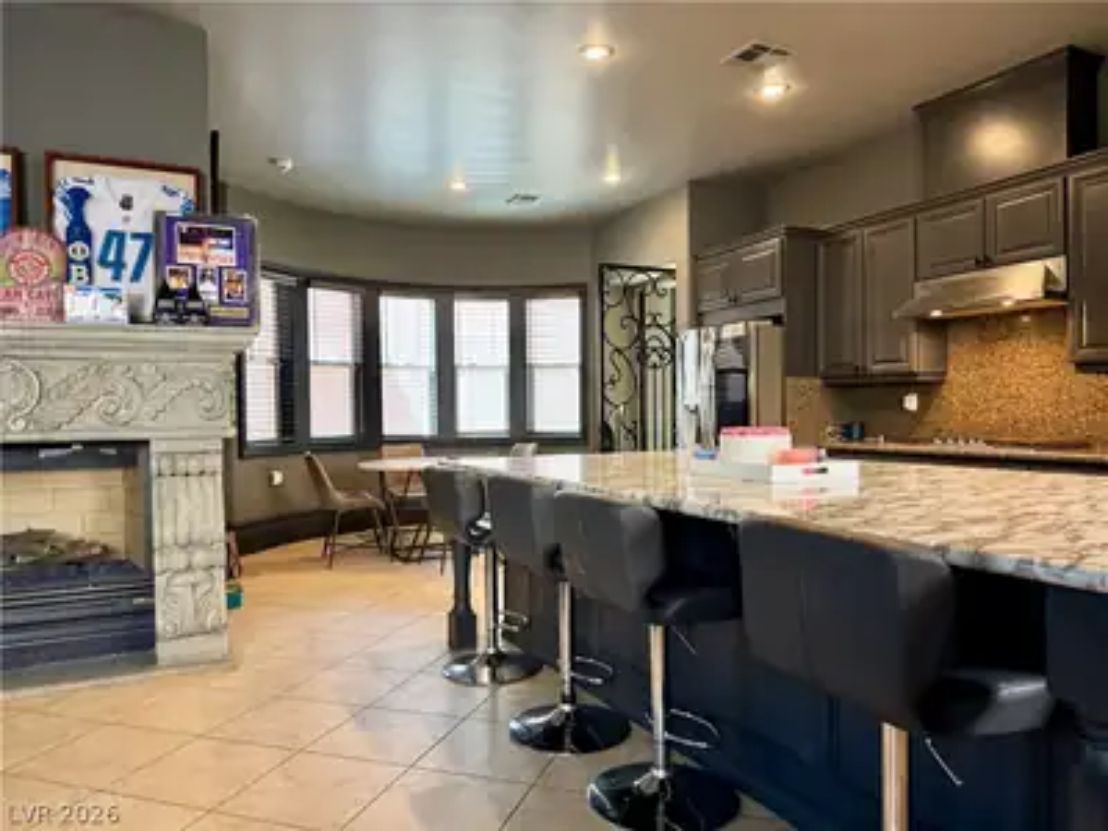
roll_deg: +0.7
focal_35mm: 24
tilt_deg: -0.8
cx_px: 554
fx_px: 768
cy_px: 416
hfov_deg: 71.6
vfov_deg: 56.8
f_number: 1.78
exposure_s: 1/60
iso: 250
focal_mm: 6.76
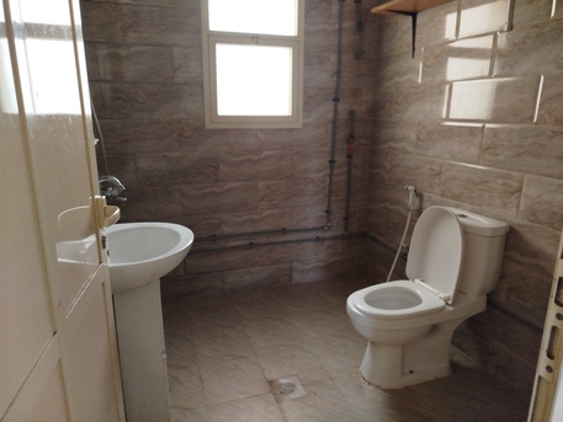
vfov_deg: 56.8
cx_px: 282
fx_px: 390
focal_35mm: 24
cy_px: 211
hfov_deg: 71.6
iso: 64
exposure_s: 1/33
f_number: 1.7
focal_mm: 5.31
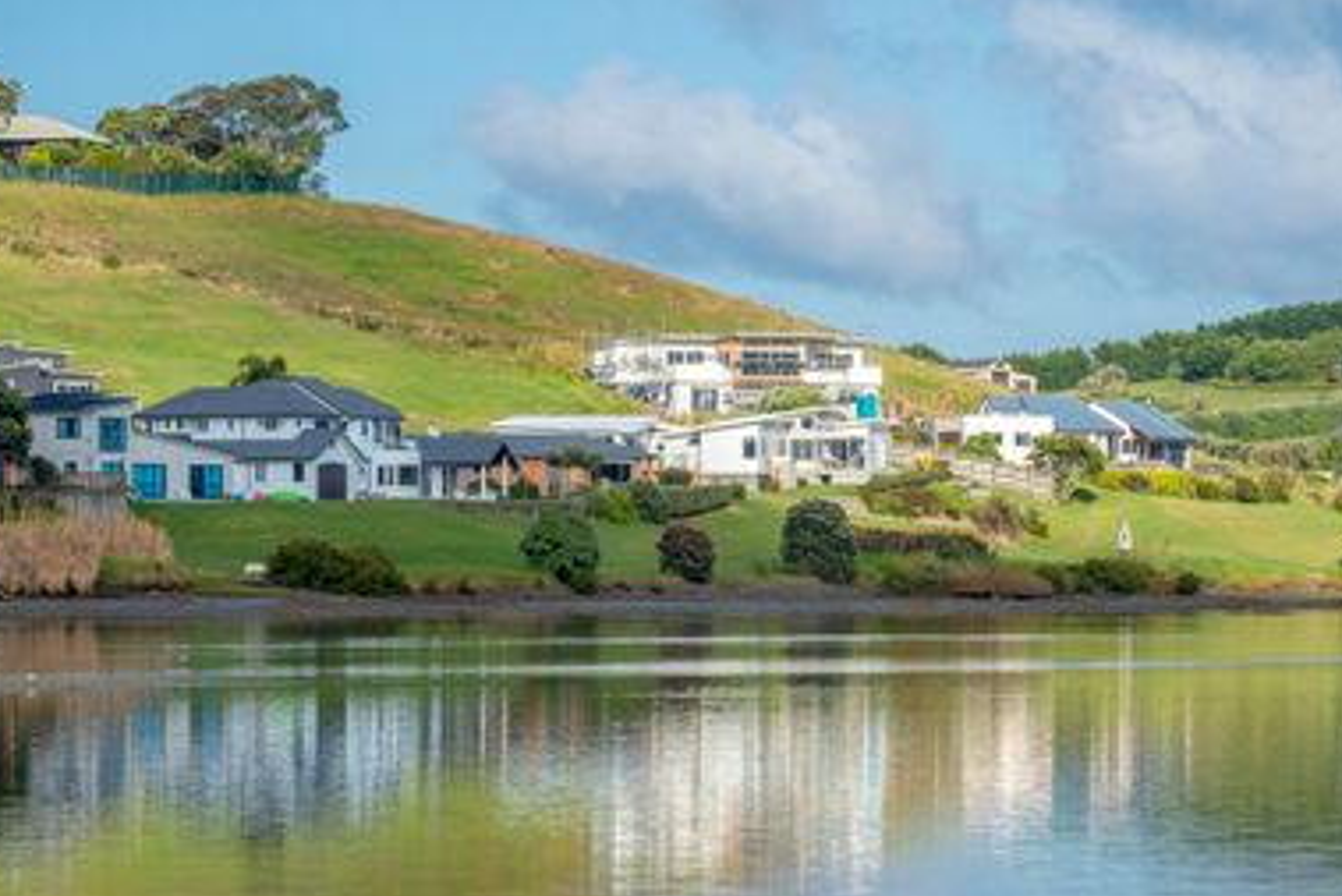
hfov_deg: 10.9
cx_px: 797
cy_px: 482
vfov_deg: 7.3
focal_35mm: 189
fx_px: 7048
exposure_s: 1/1250
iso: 200
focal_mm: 140
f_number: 4.5
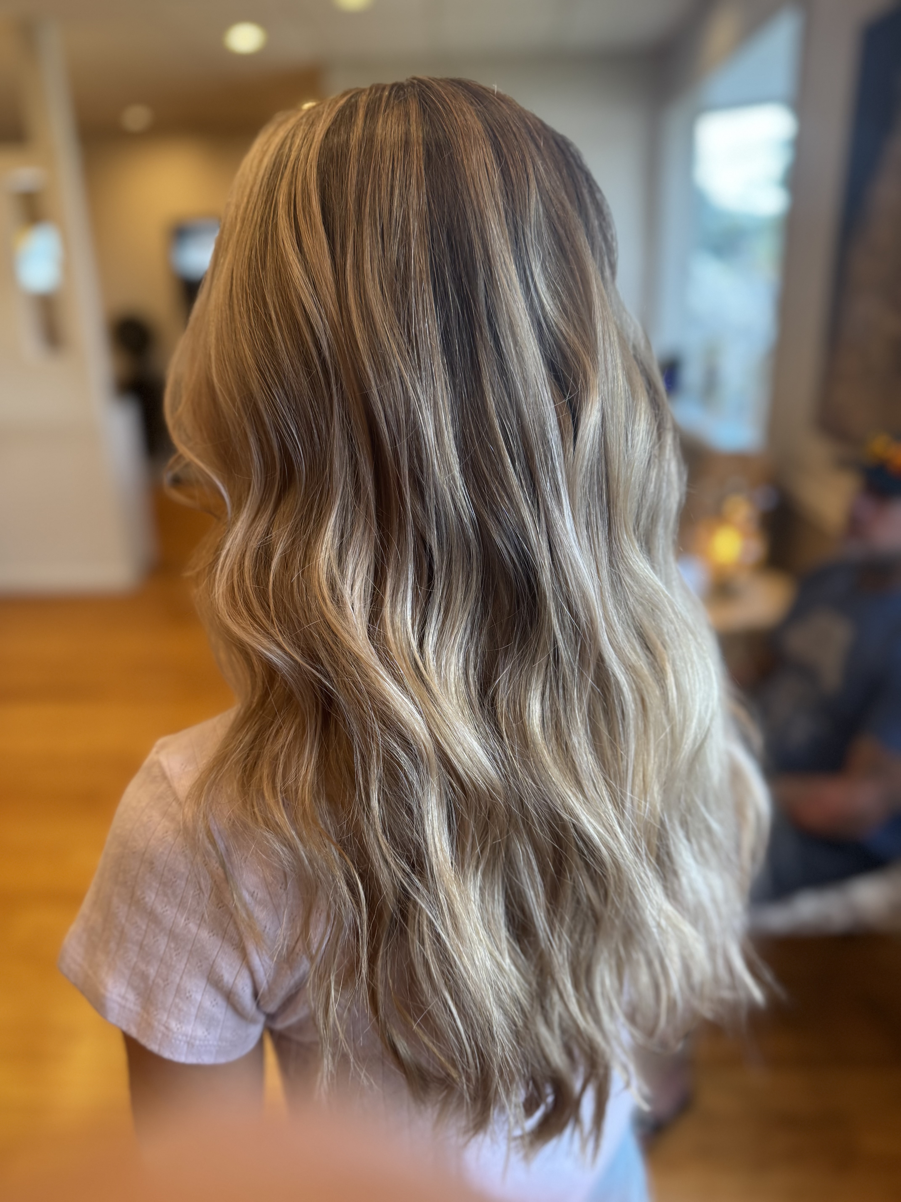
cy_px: 601
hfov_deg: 56.8
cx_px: 450
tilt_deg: -20.5
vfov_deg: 71.6
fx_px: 833
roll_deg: +1.8
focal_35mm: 24
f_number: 1.78
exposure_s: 1/120
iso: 125
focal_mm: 6.76
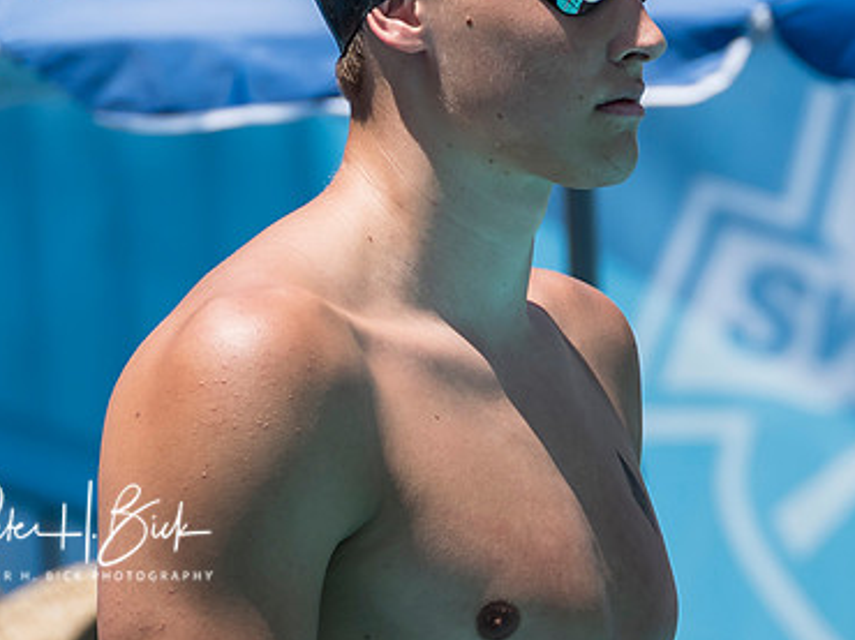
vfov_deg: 1.4
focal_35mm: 1038
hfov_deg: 1.9
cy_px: 206
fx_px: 25622
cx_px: 465
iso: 250
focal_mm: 253
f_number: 5.6
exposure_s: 1/1250
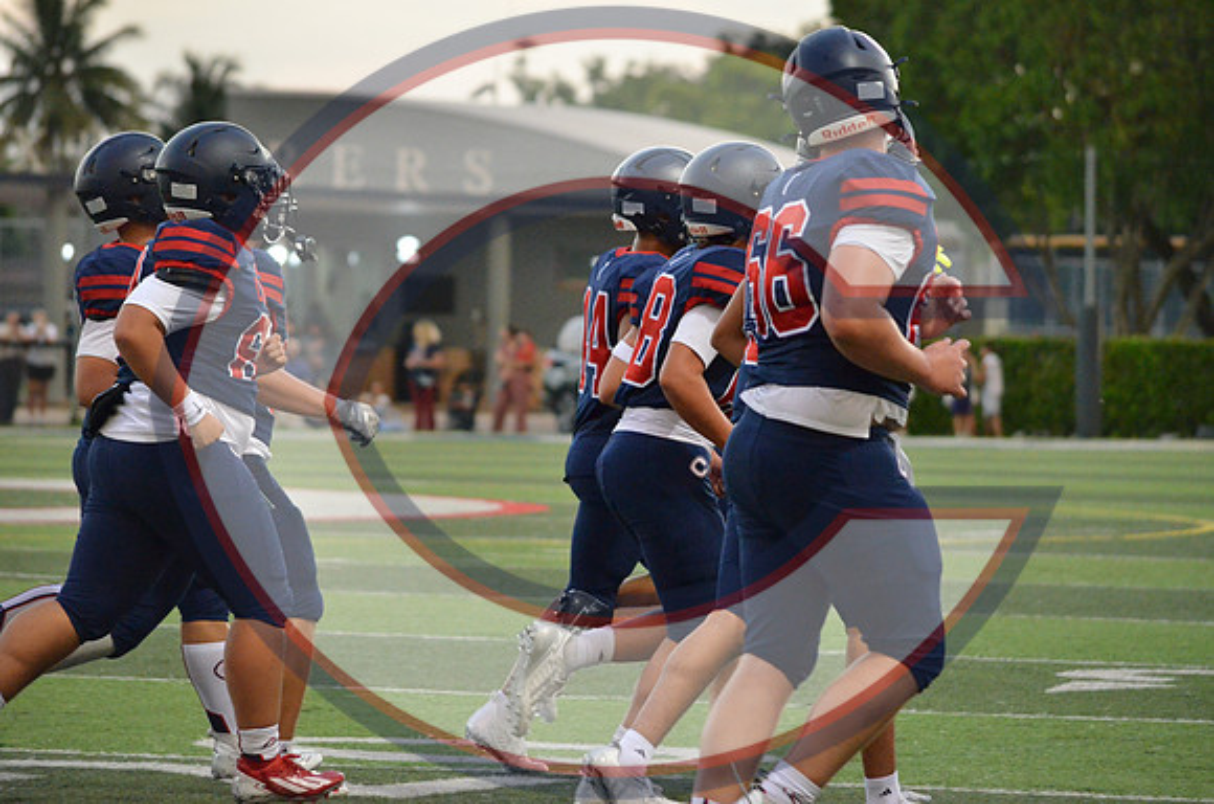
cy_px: 402
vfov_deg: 5.4
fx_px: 8580
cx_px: 607
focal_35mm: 255
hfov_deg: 8.1
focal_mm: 170
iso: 2800
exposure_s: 1/500
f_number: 5
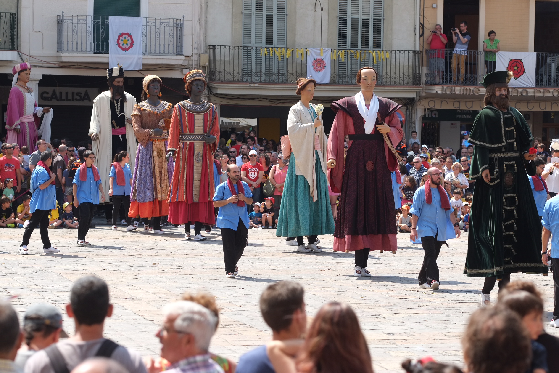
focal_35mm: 135
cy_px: 186
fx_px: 2096
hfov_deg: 15.2
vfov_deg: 10.2
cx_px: 280
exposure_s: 1/2000
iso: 640
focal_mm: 90
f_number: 4
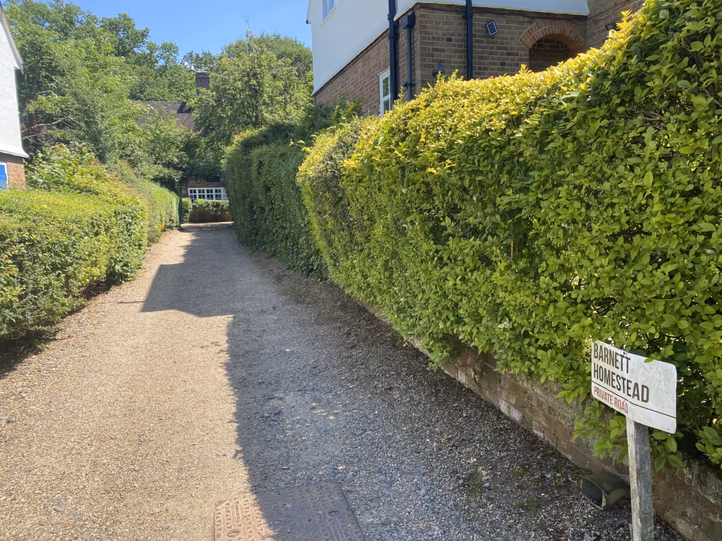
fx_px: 542
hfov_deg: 67.3
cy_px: 270
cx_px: 361
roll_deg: +1.6
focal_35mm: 26
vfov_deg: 53.1
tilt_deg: -7.1
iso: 32
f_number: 1.8
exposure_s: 1/858
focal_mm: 4.25
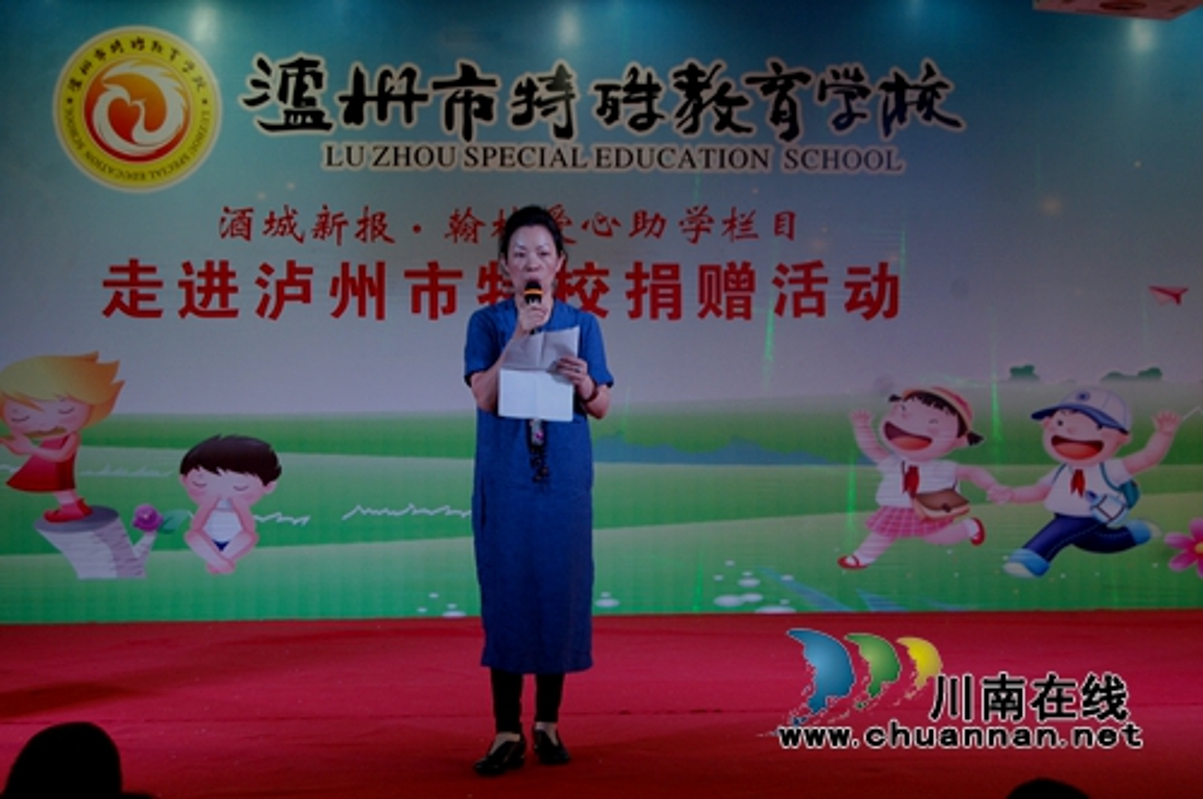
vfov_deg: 19.7
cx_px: 602
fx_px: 2303
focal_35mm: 69
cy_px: 400
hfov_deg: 29.3
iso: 400
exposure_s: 1/50
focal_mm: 46
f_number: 5.3
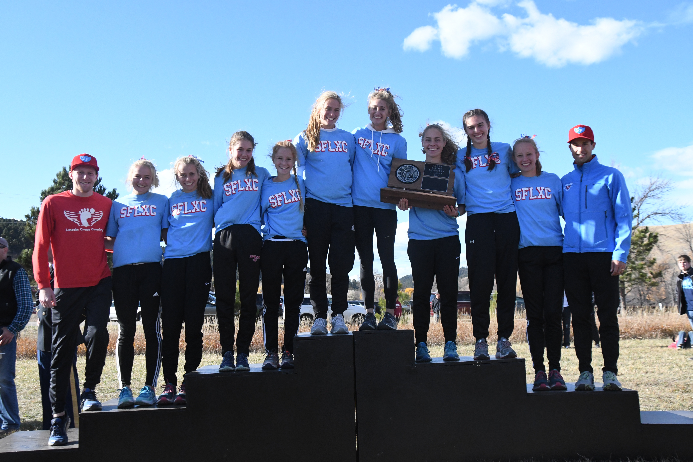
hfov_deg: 46.4
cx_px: 346
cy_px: 231
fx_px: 808
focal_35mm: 42
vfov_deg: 31.9
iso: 2500
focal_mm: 28
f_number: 8
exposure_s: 1/3200
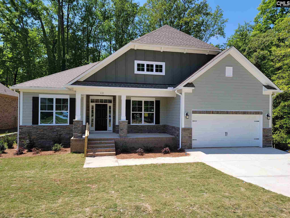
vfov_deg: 56.8
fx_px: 201
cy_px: 109
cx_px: 145
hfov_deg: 71.6
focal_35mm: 24
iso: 16
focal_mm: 6.7
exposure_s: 1/754
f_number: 1.8
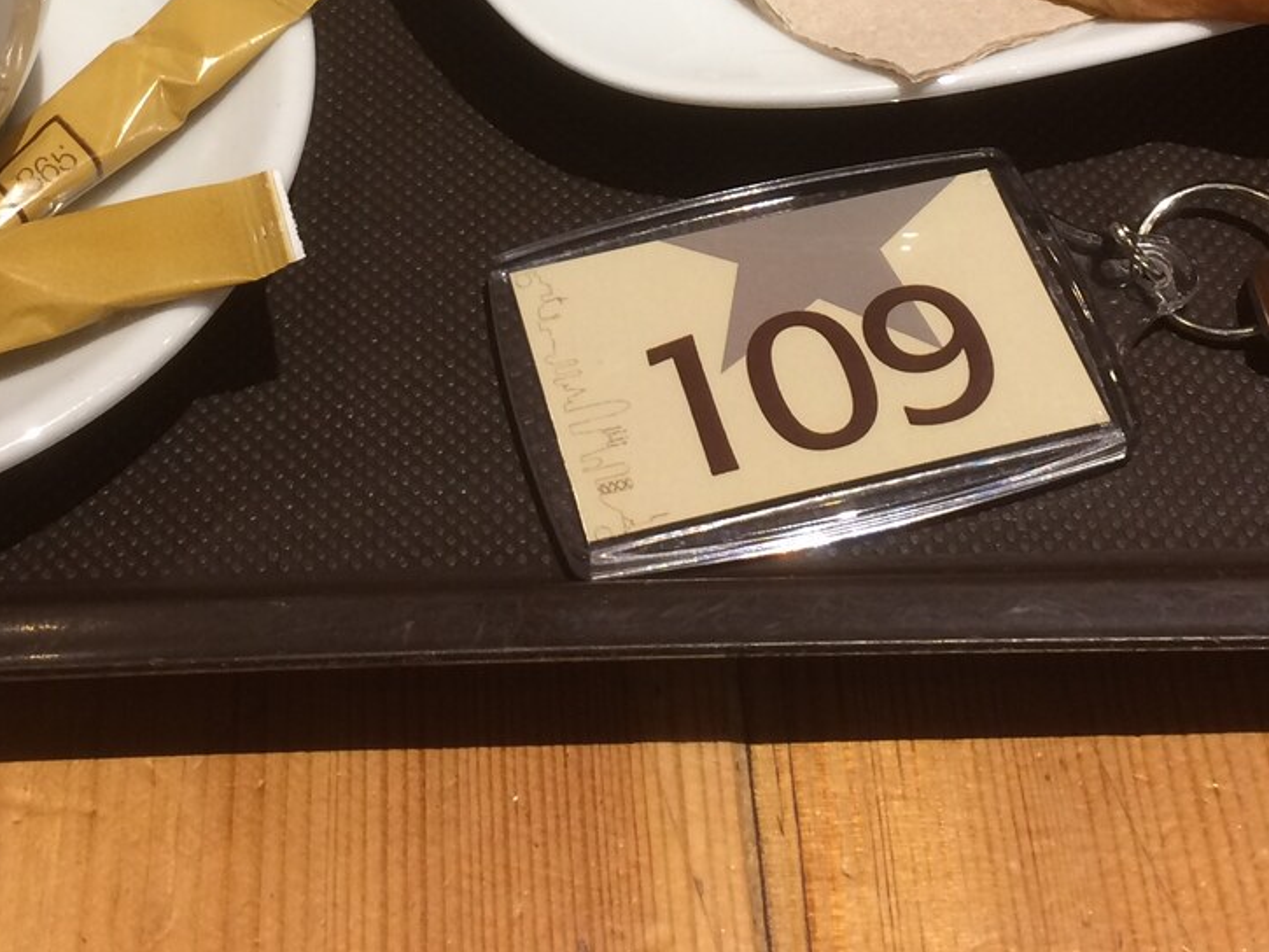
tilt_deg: -47.0
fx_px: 2347
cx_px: 499
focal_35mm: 64
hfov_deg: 30.2
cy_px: -37
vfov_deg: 22.0
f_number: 2.2
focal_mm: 4.15
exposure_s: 1/33
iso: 100
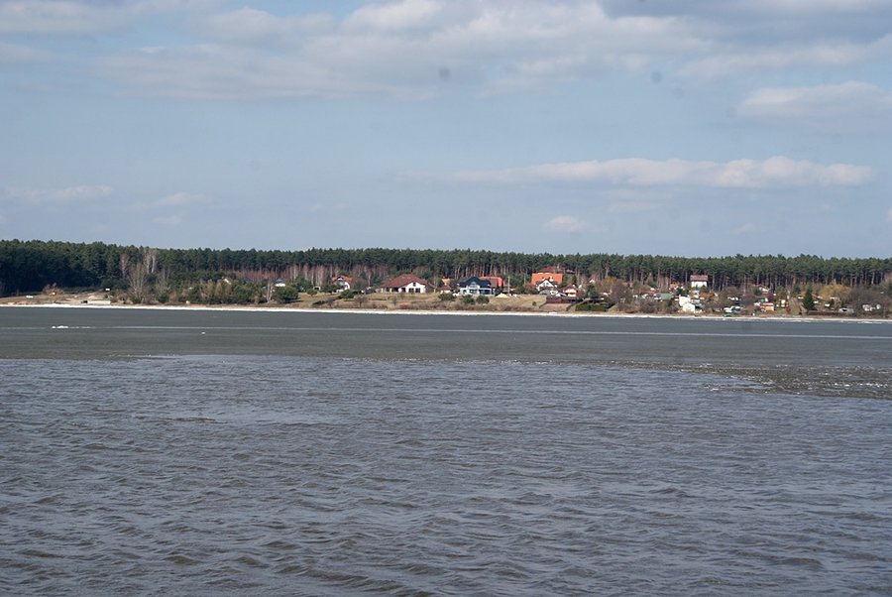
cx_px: 446
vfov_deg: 15.2
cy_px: 298
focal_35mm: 90
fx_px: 2232
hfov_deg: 22.6
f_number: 11
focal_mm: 60
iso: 100
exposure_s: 1/125
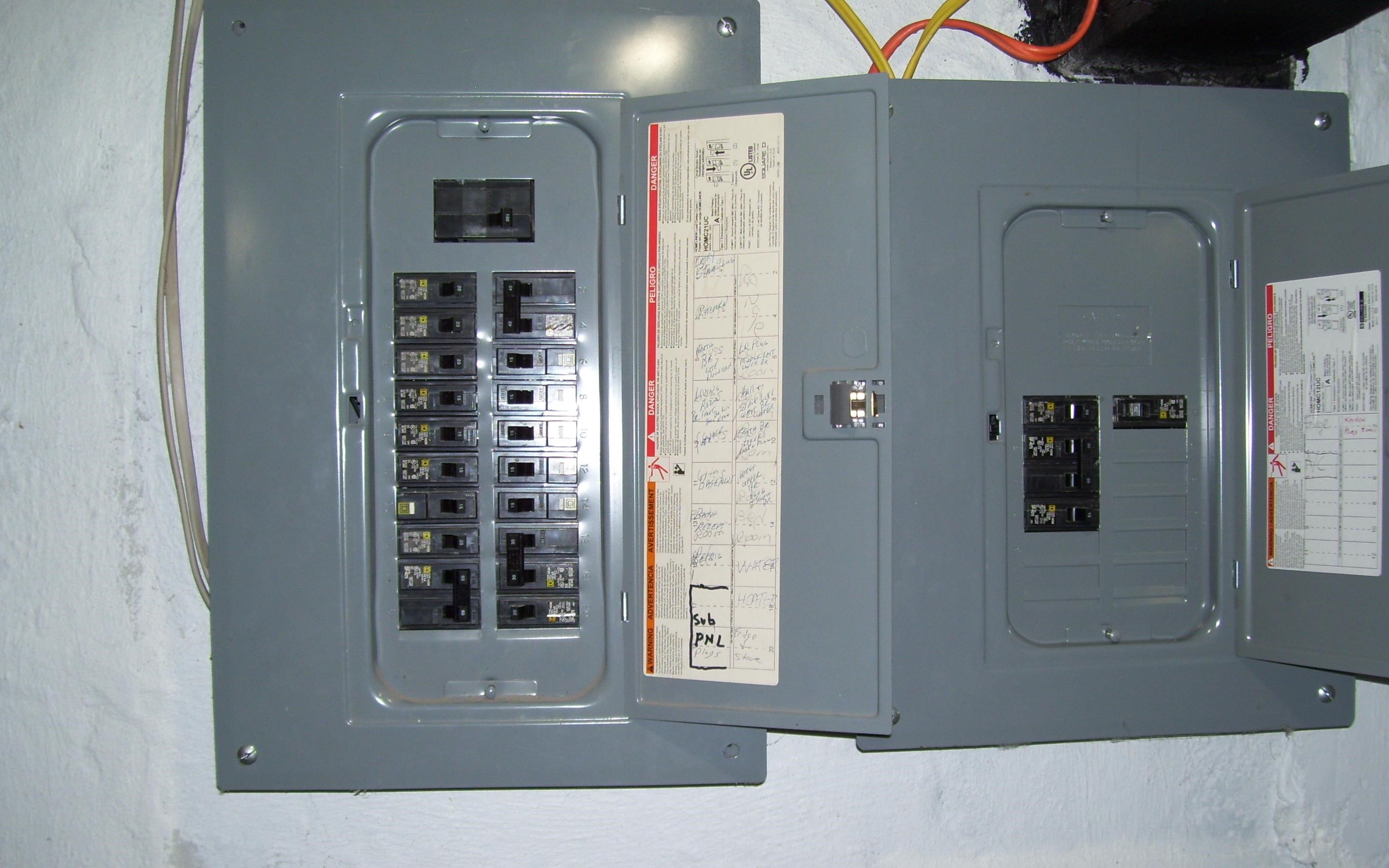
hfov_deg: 50.4
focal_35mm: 39
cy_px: 518
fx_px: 1476
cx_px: 687
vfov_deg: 32.7
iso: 80
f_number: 2.7
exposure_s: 1/60
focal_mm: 6
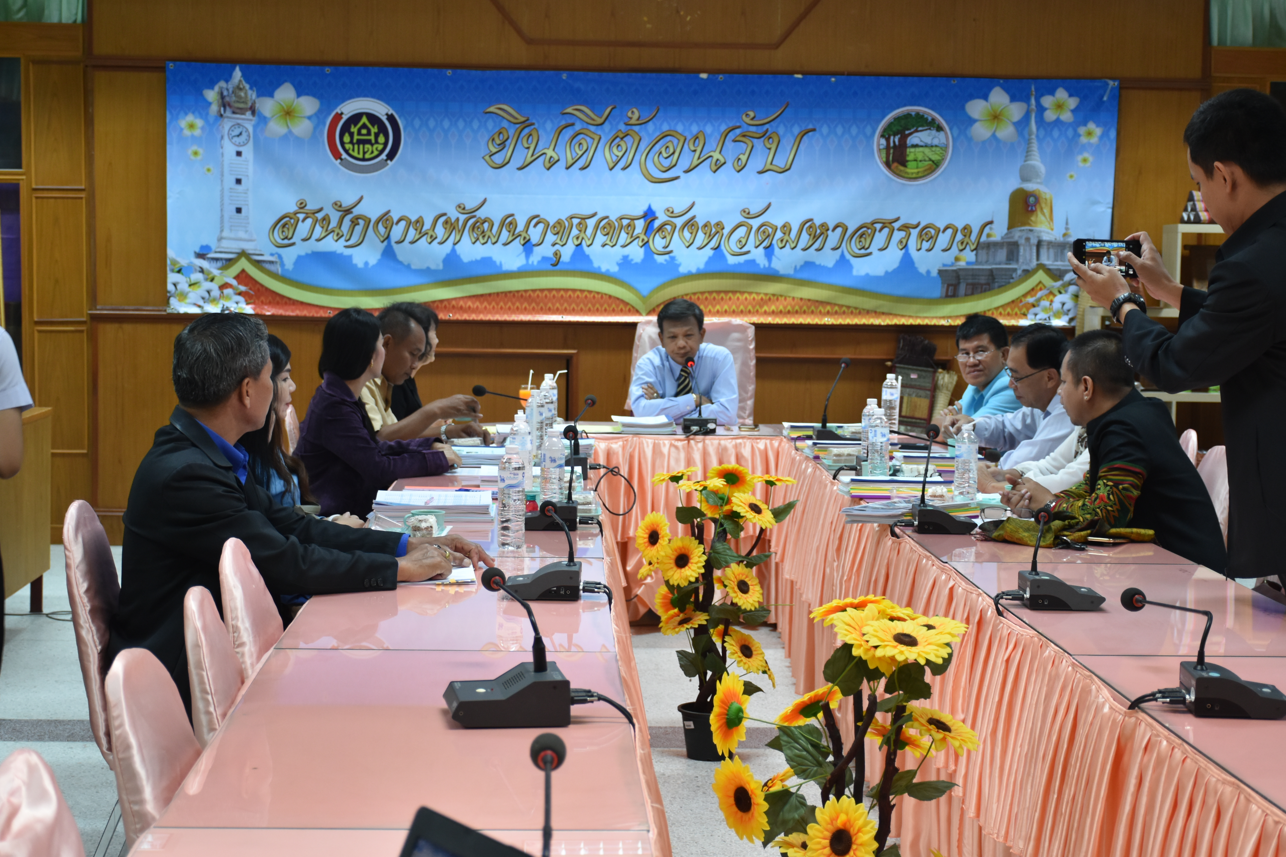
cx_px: 643
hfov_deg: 33.4
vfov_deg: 22.6
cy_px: 428
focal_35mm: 60
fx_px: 2143
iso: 800
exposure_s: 1/50
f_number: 4.5
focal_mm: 40
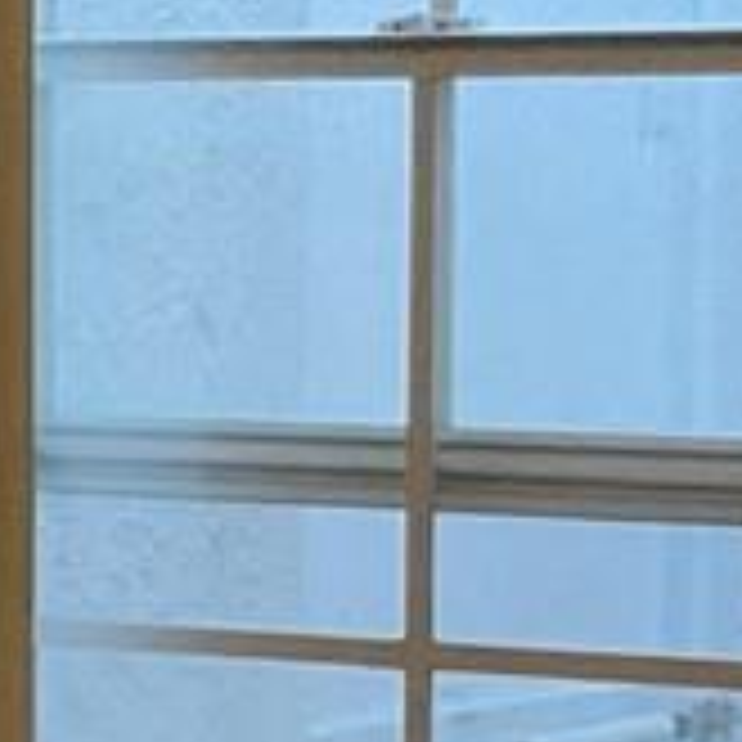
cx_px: -279
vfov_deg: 7.0
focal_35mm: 249
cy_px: 922
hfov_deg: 7.0
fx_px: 6039
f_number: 1.8
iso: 200
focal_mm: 3
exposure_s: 1/60
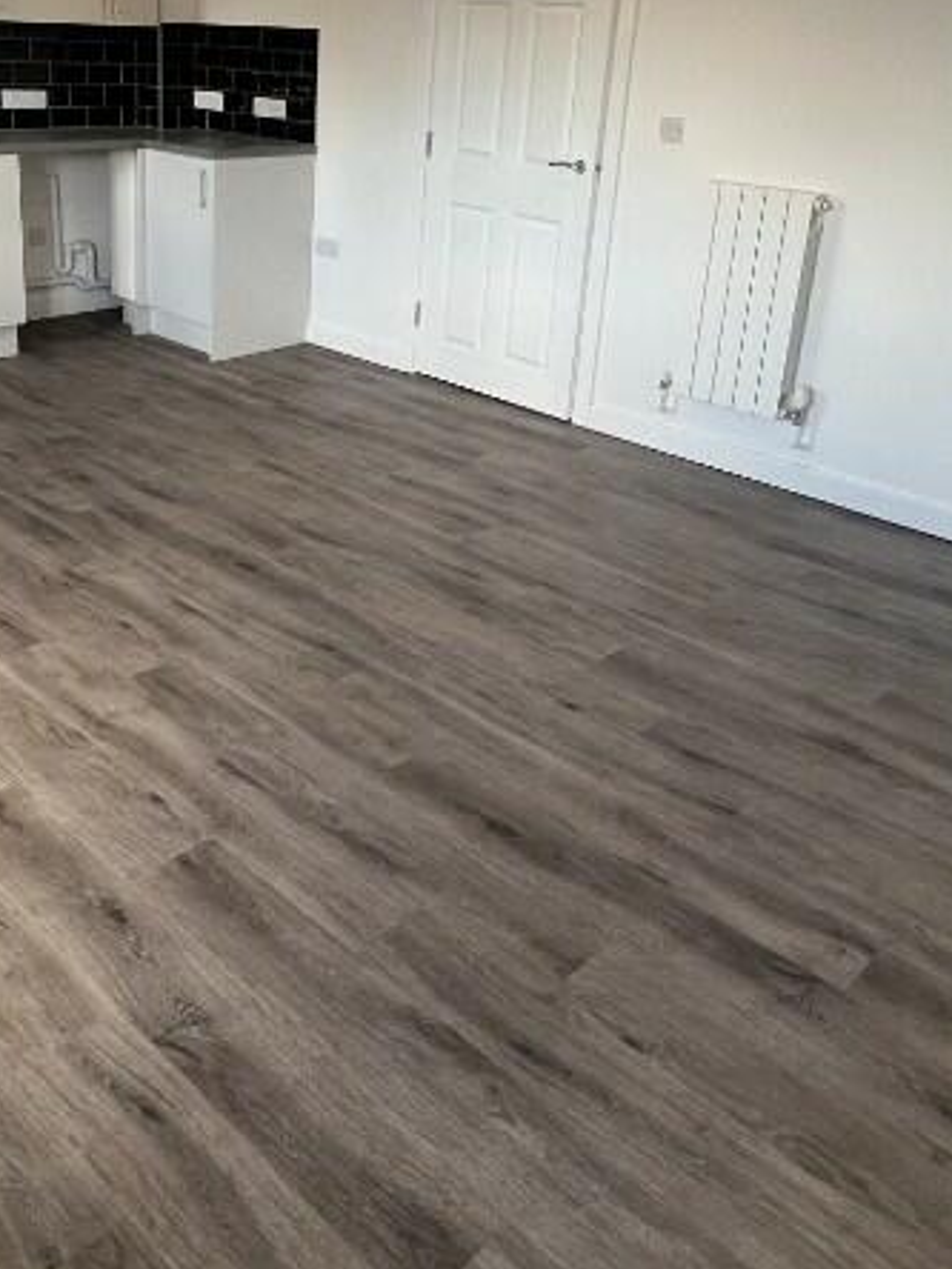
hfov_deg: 46.3
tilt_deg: -18.6
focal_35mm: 30
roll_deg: -1.8
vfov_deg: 58.6
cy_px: 426
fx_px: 1100
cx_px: 343
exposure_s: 1/100
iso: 100
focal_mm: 1.57
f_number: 1.8
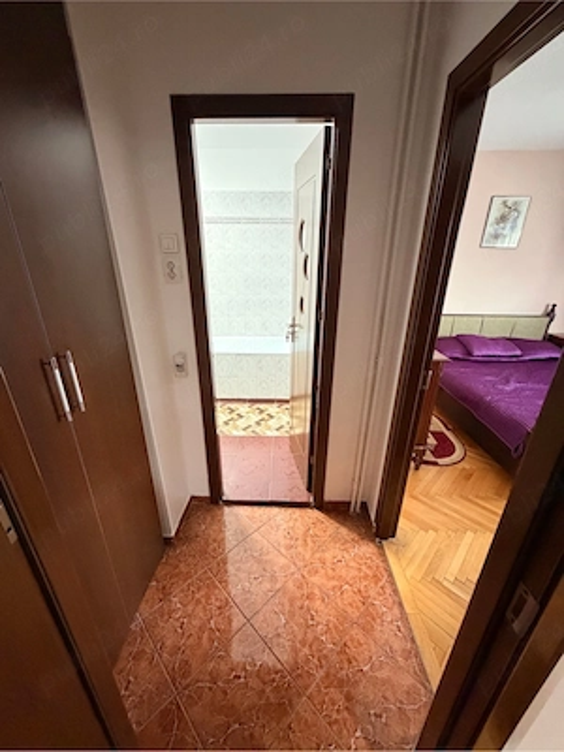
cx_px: 282
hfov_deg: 85.7
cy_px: 376
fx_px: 304
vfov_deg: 102.1
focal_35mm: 14
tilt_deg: -22.5
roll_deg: -0.5
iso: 800
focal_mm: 2.22
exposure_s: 1/50
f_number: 2.2
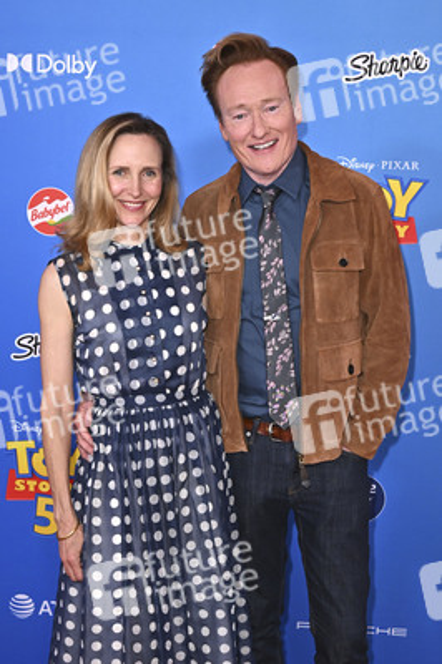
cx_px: 221
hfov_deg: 34.2
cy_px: 332
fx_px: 719
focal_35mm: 39
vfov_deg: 49.6
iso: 1250
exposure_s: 1/250
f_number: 6.3
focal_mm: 39
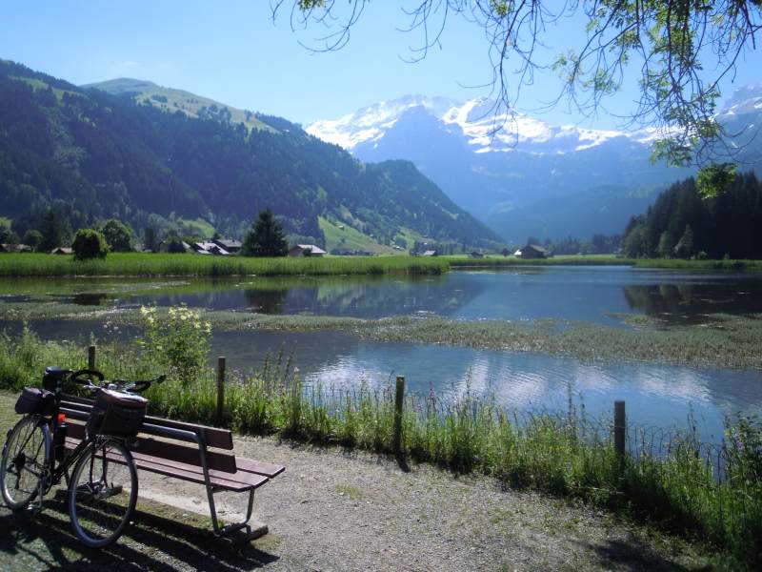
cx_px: 381
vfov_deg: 49.7
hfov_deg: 63.4
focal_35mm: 28
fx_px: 616
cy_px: 286
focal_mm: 5
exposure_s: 1/200
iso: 100
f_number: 7.6
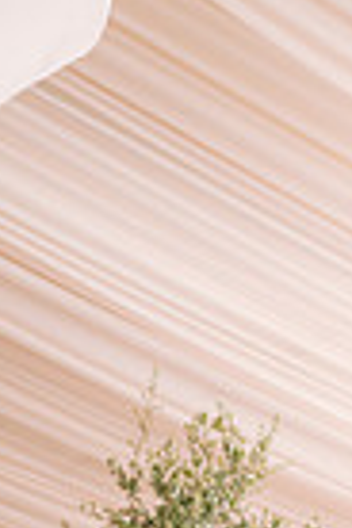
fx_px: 1672
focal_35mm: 114
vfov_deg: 16.2
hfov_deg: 12.0
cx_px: 237
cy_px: 815
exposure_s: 1/200
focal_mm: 35
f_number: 2.8
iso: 400
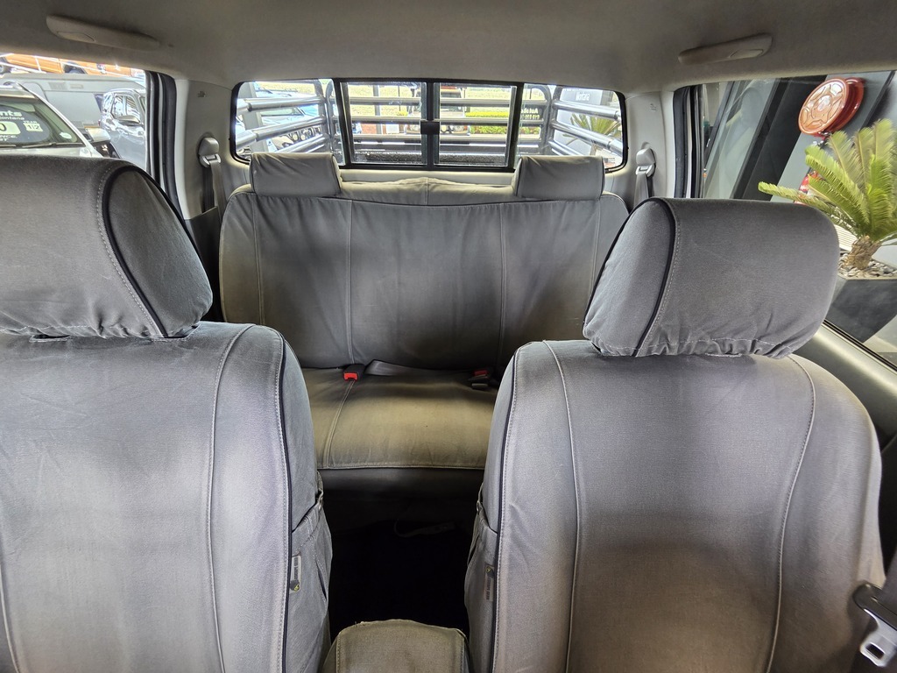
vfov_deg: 89.9
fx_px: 337
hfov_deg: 106.2
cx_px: 448
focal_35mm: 13
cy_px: 336
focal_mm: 2.2
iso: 160
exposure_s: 1/50
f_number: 2.2
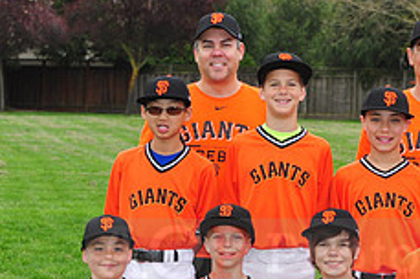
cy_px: 242
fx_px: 2540
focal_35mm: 218
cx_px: 392
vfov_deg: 6.3
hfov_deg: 9.4
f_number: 8
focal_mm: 86
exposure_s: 1/200
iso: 400
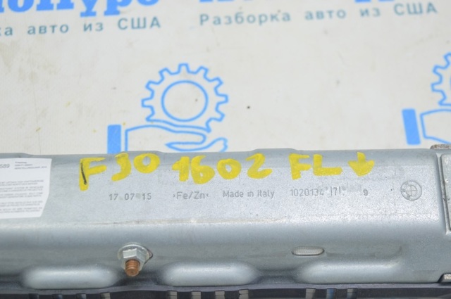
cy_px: 150
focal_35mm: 60
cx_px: 226
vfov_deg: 22.6
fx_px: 751
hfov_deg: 33.4
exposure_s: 1/20
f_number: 5.6
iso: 400
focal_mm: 40
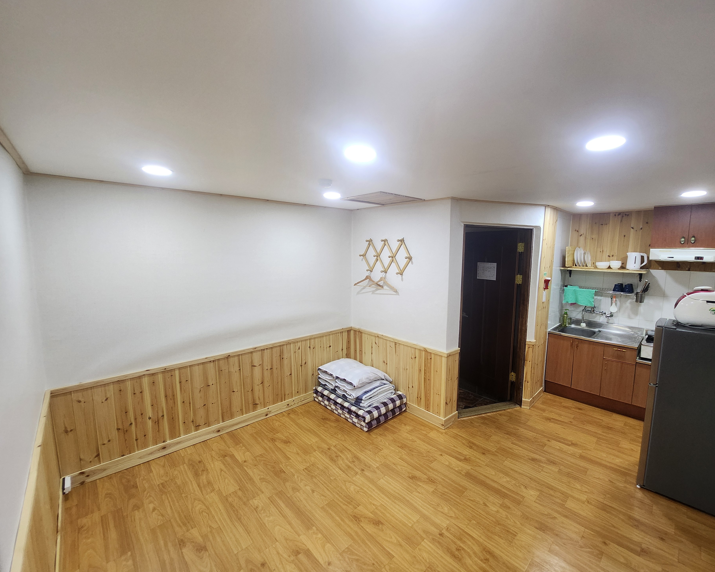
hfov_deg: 100.5
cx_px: 387
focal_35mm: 14
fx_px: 296
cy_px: 288
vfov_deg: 88.0
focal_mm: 1.7
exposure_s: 1/60
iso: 125
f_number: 2.2
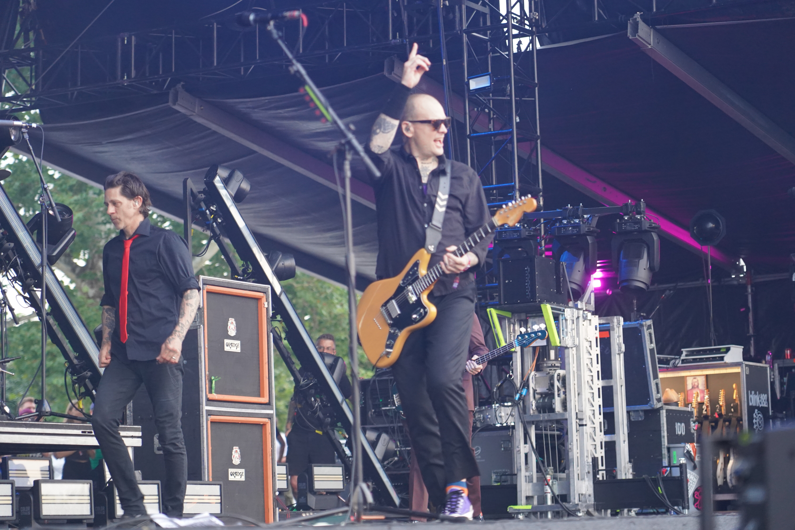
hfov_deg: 19.5
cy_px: 265
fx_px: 2319
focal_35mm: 105
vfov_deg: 13.0
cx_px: 398
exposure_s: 1/160
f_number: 4
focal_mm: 105
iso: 4000
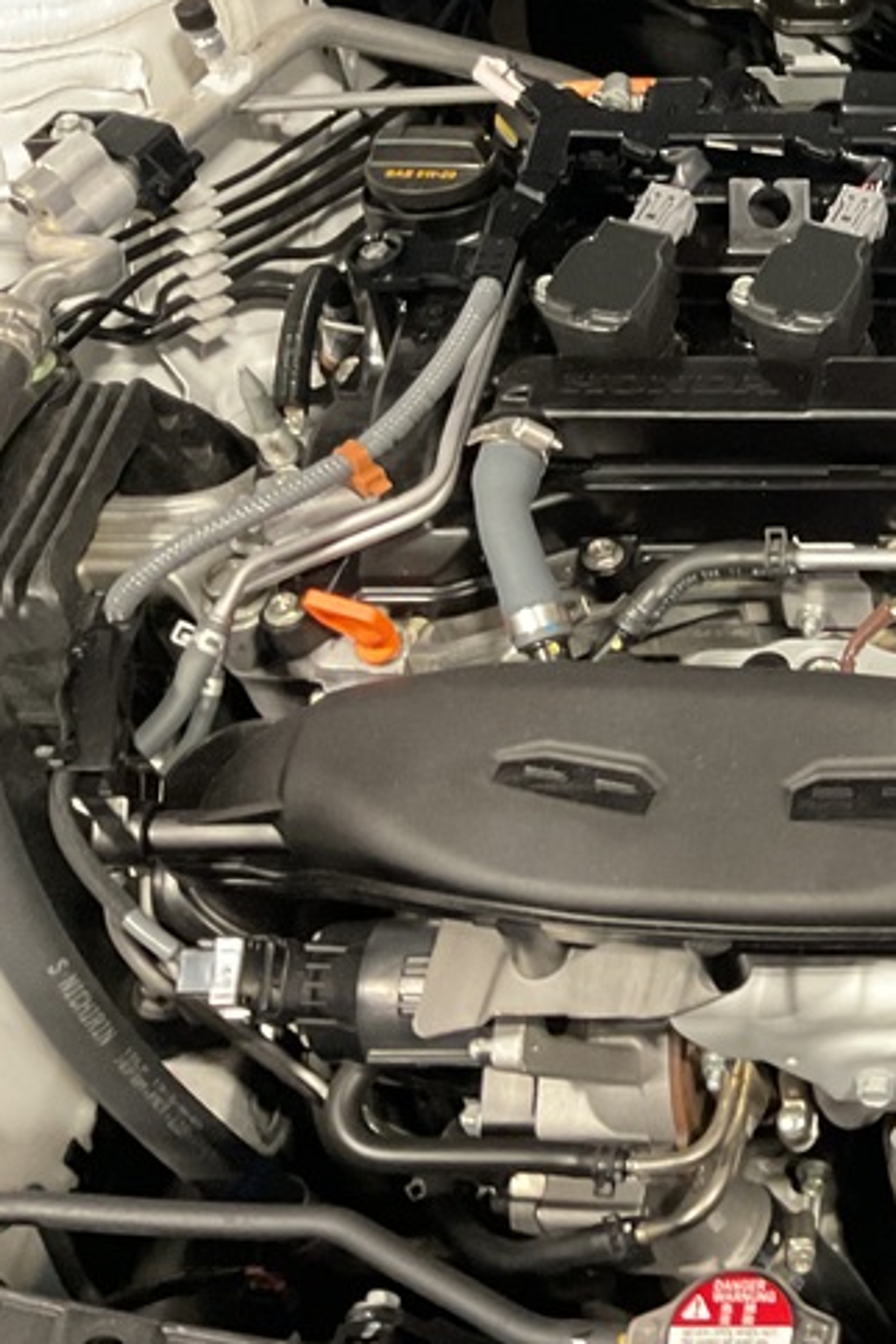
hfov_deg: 19.9
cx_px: 1302
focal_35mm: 60
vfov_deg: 33.3
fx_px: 2240
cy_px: 520
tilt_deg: -48.1
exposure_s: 1/40
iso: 320
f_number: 1.8
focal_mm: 3
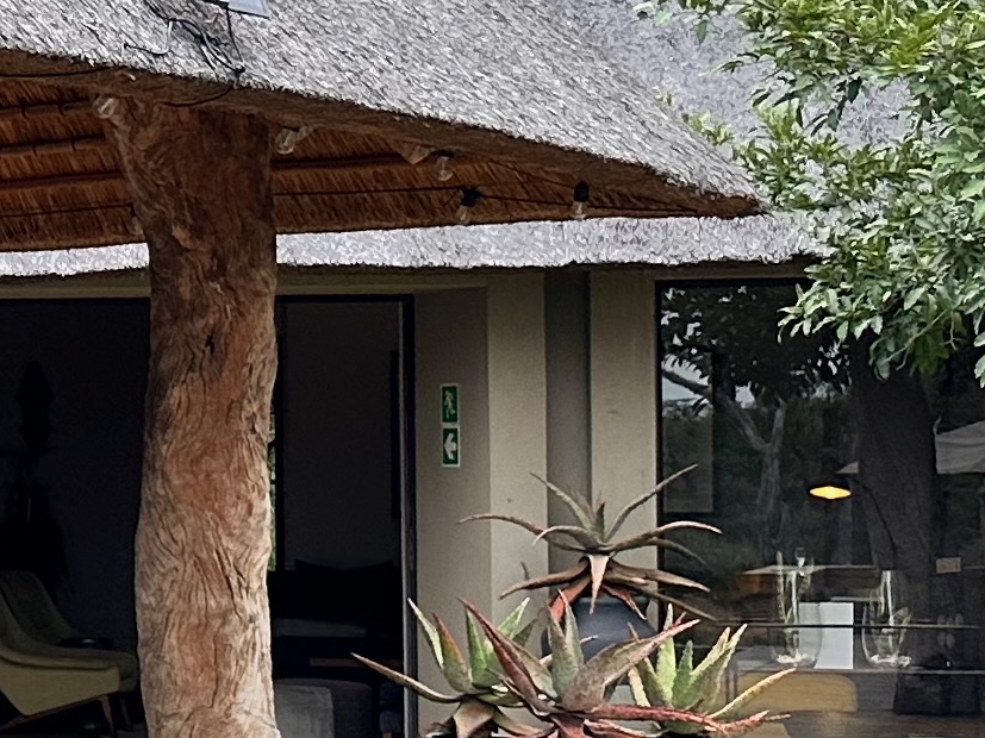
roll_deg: +0.8
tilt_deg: +1.2
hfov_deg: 14.1
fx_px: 3329
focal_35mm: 117
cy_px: 448
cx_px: -1008
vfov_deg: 12.7
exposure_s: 1/121
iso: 125
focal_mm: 6.86
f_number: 1.78
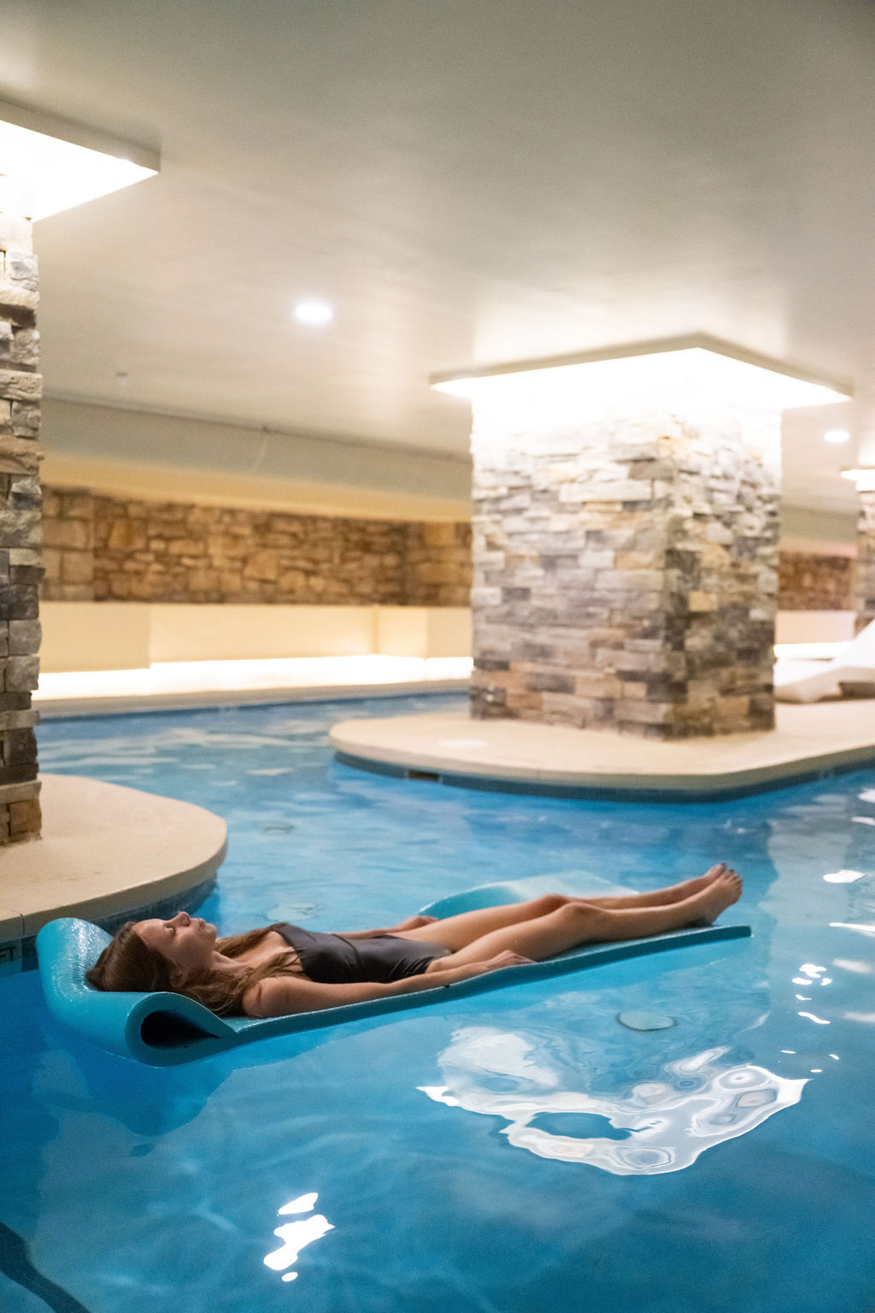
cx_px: 438
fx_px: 1185
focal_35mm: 32
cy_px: 656
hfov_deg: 40.5
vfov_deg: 58.0
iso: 5000
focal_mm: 32.5
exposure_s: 1/250
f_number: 2.8
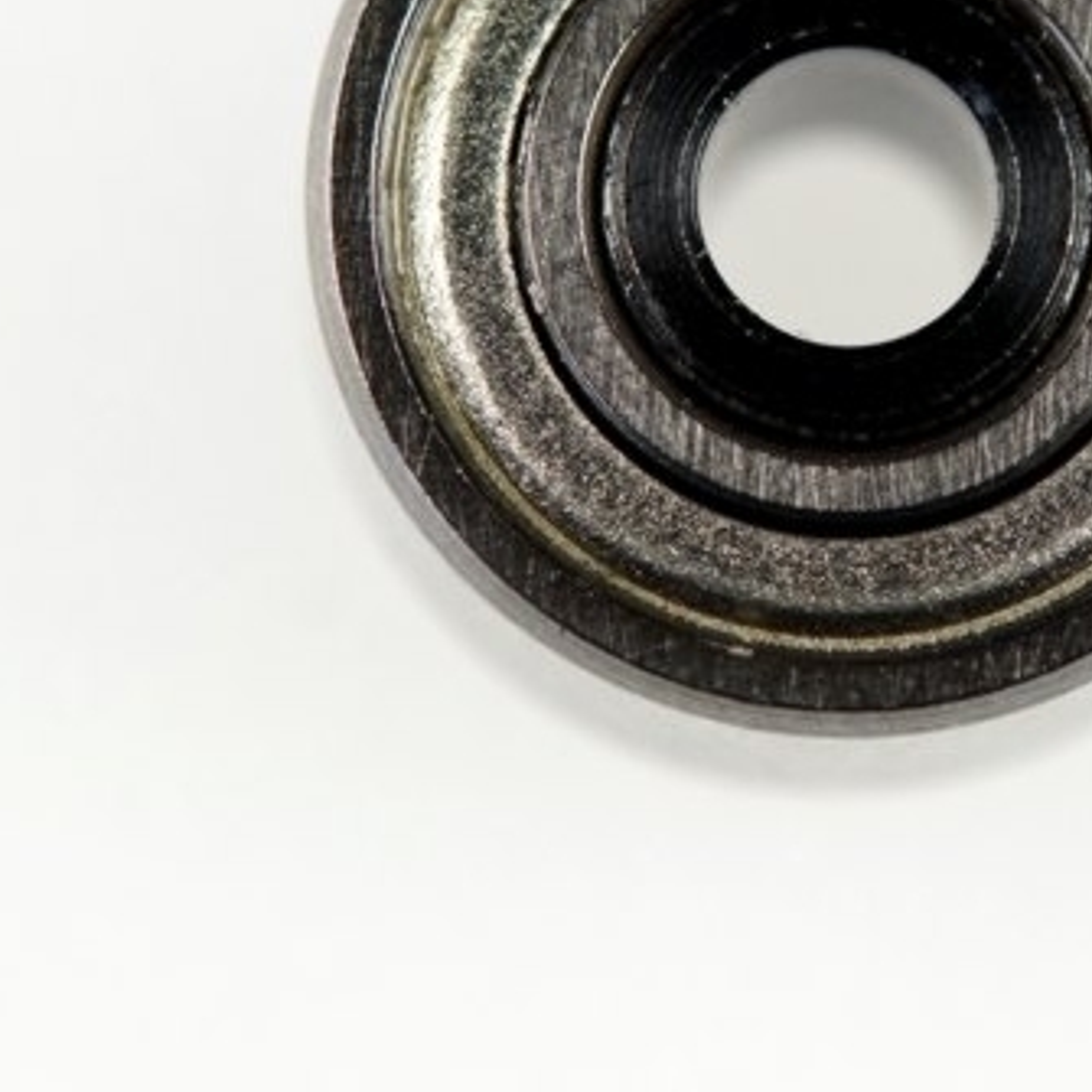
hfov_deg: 7.5
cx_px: 854
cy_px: 200
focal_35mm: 234
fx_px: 8352
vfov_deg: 7.5
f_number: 5.6
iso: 400
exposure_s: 1/200
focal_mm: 60
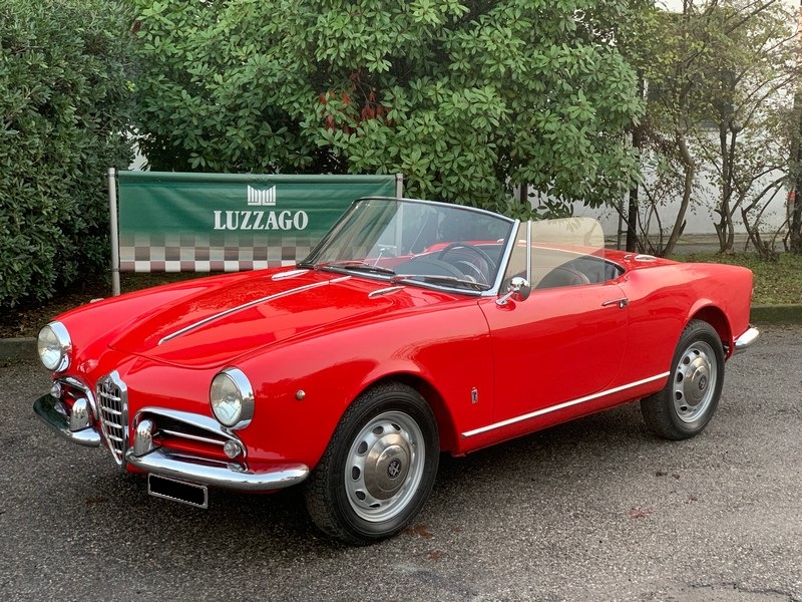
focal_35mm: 52
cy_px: 301
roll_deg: -1.1
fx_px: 1205
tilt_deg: -8.4
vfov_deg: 28.0
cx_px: 401
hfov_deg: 36.8
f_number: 2.4
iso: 200
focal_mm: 6
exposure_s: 1/60
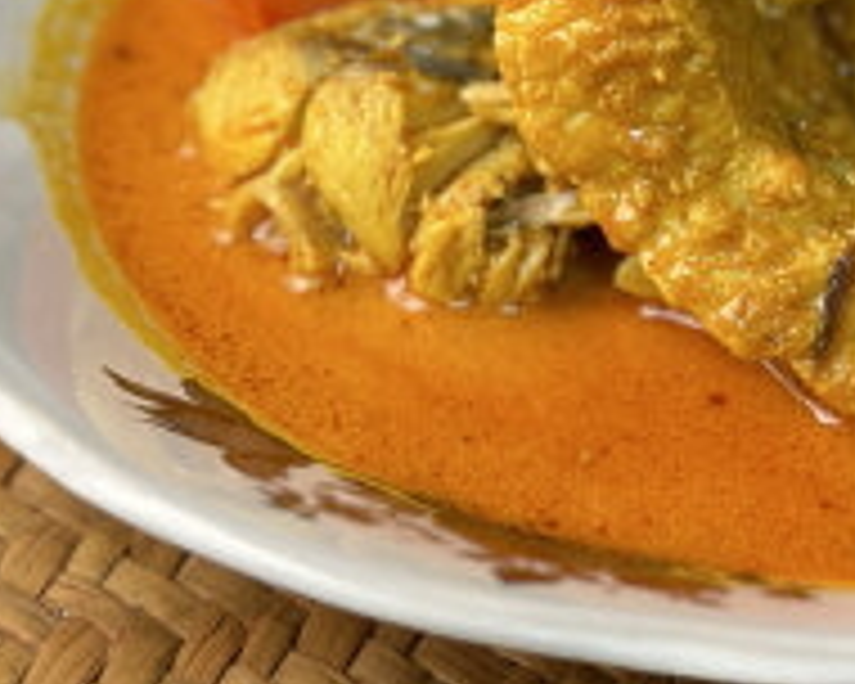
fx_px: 3821
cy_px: -310
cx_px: 853
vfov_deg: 9.9
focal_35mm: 151
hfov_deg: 12.6
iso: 200
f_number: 1.78
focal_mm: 6.86
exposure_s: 1/50
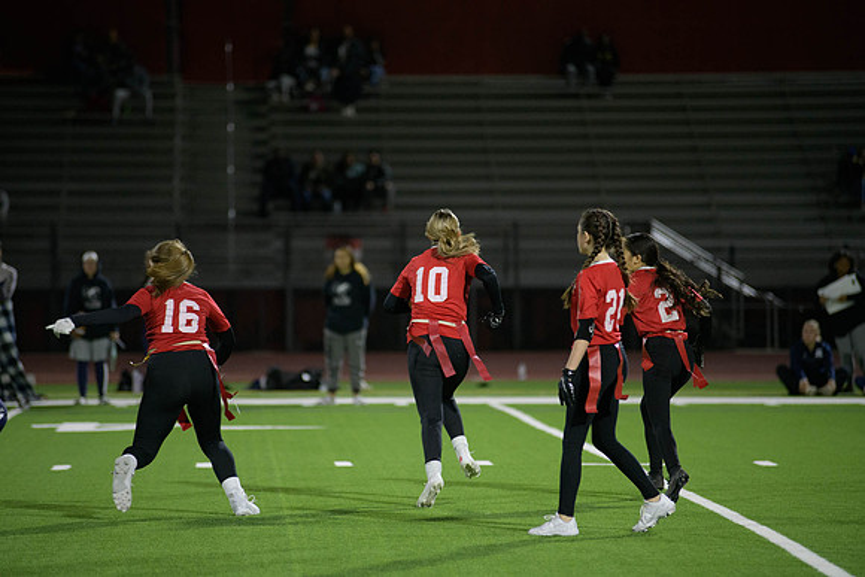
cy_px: 288
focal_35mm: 200
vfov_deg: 6.9
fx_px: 4806
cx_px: 432
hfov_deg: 10.3
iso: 3200
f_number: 2.8
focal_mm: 200
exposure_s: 1/640
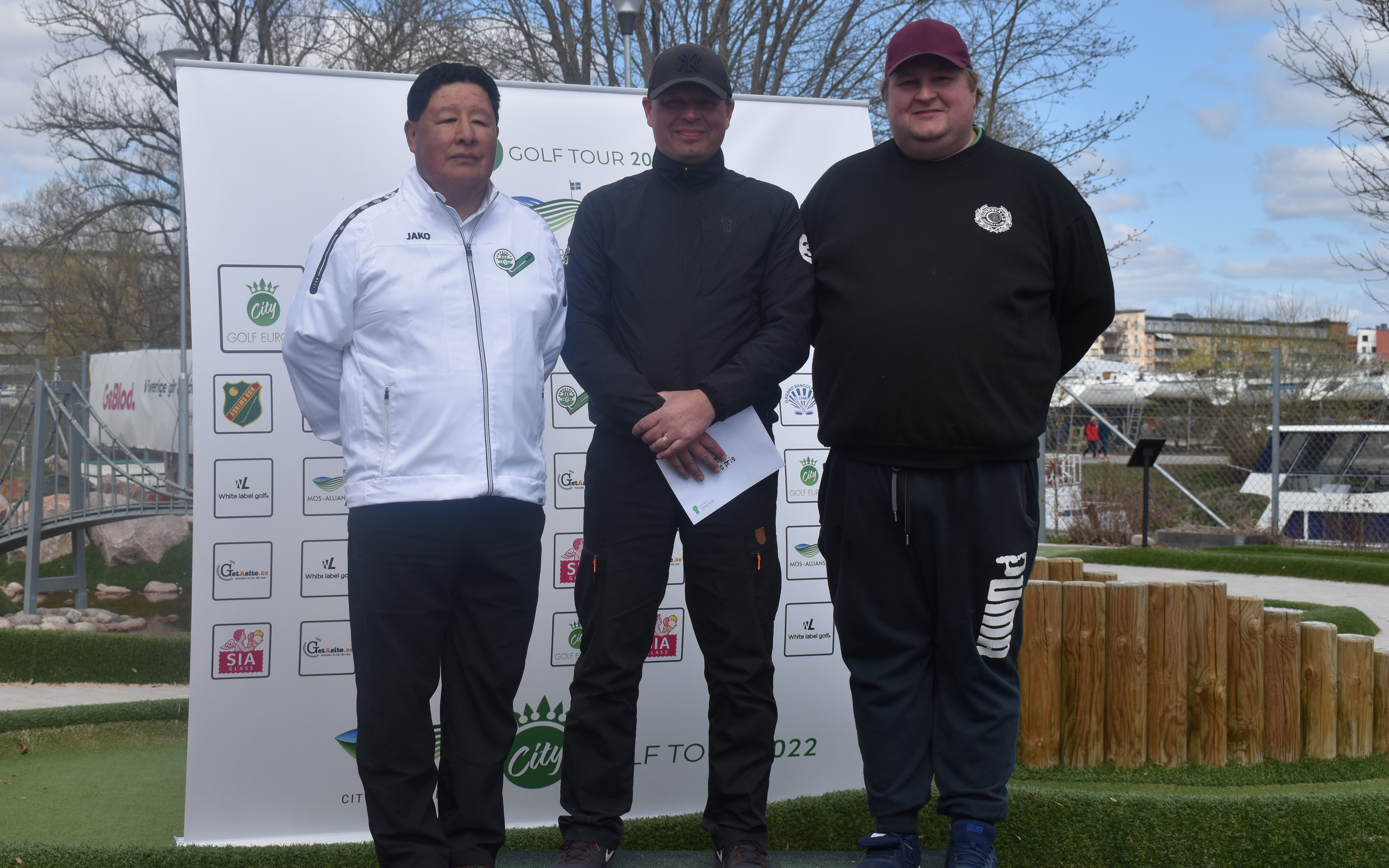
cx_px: 694
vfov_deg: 24.9
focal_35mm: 52
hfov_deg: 38.9
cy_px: 420
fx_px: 1968
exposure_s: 1/640
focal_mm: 34
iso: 200
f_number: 9
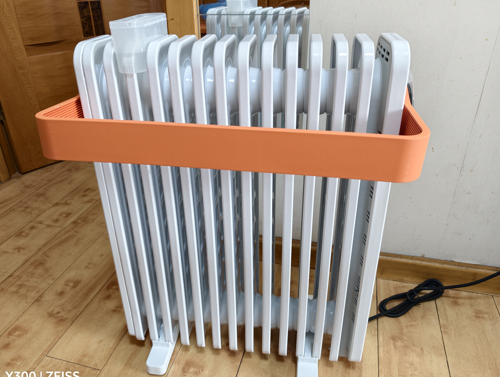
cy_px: 203
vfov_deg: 53.1
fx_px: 376
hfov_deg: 67.1
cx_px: 232
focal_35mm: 26
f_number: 1.68
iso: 739
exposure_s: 1/50
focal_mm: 6.25
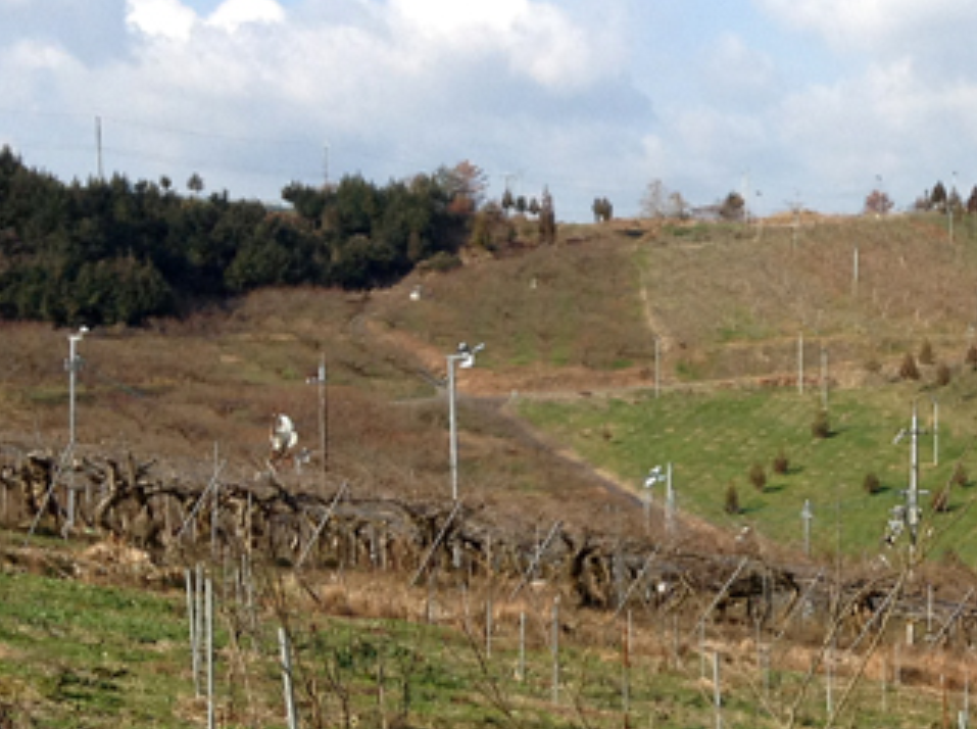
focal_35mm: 88
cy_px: 522
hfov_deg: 21.6
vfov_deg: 16.7
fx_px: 2479
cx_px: 959
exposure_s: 1/742
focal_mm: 3.3
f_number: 2.4
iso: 32
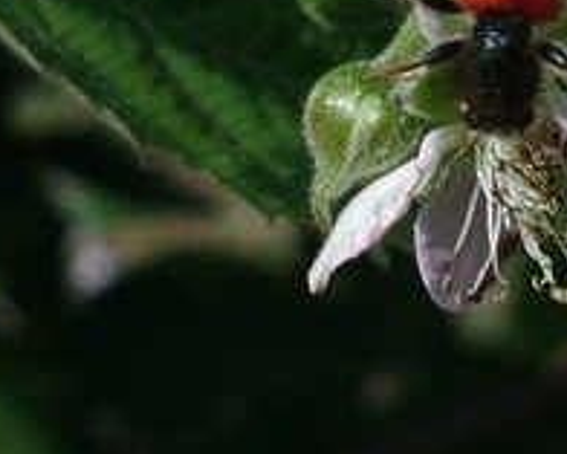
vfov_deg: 9.9
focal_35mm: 153
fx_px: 2569
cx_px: 461
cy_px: -136
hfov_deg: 12.5
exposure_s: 1/160
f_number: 7.3
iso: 100
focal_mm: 6.3
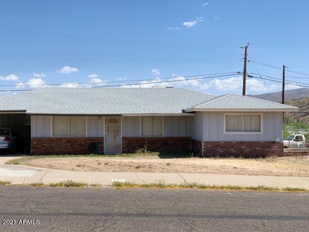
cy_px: 116
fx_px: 464
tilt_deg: +0.5
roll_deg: +0.4
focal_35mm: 52
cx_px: 154
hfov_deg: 36.8
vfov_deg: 28.0
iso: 16
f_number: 2.4
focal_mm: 6
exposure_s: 1/1497
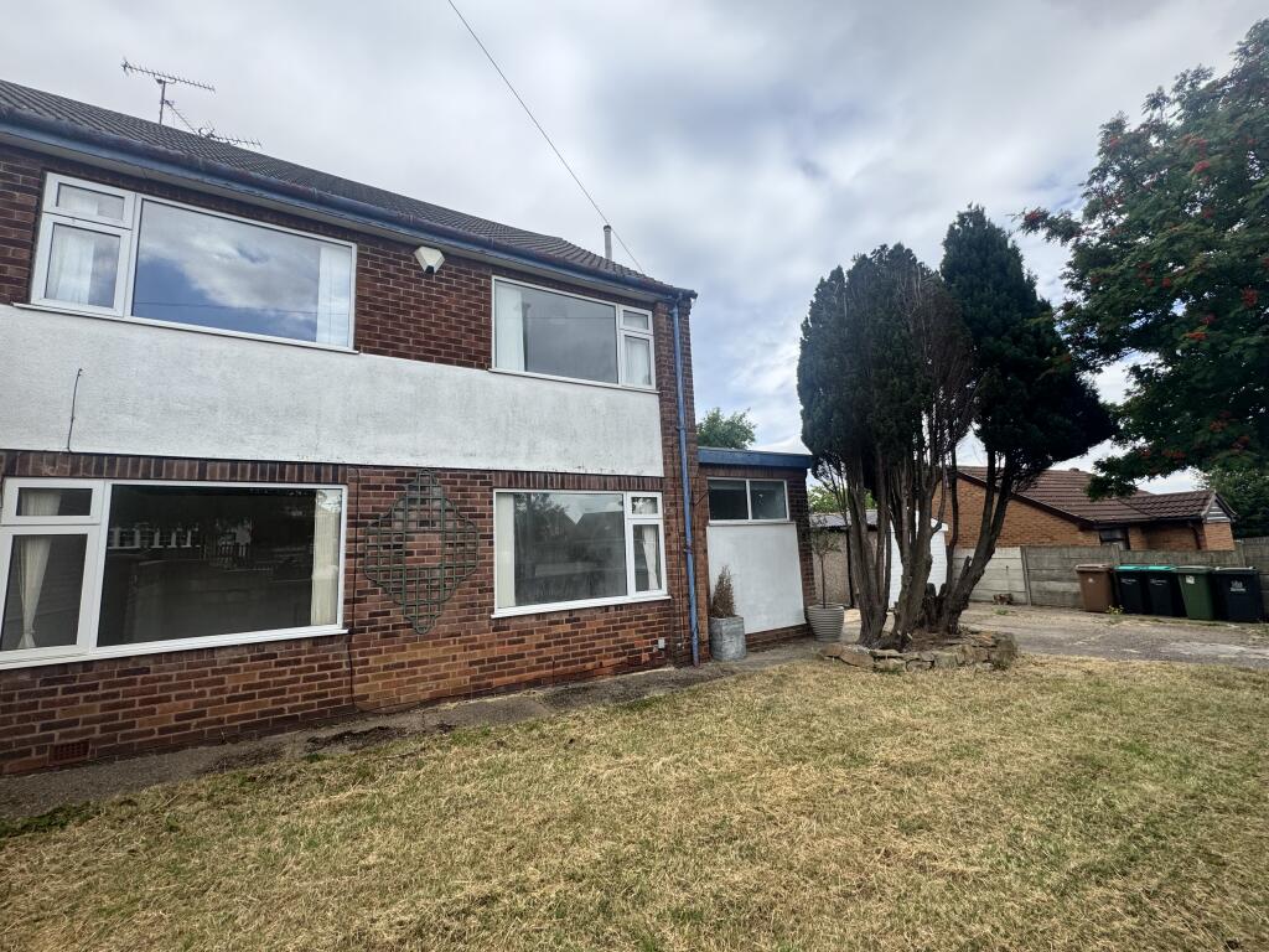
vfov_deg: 85.7
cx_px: 634
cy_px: 476
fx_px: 513
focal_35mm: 14
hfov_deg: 102.1
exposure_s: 1/1020
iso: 40
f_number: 2.2
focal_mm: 2.22
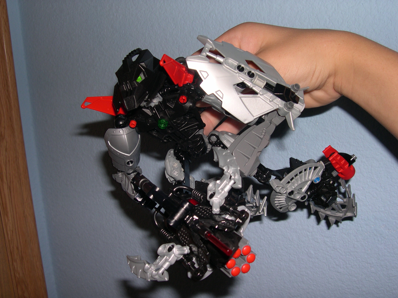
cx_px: 199
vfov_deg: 37.7
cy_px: 149
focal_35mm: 38
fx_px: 437
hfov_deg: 49.0
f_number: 7.6
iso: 100
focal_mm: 8
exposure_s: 1/60
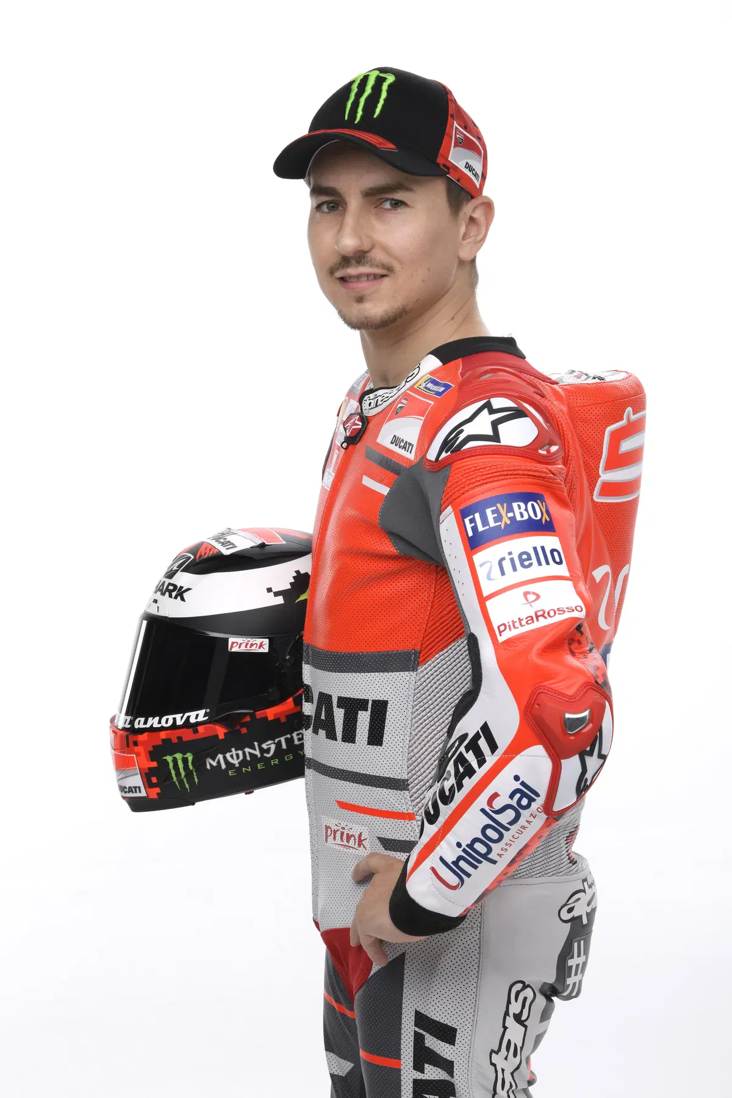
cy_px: 549
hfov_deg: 12.5
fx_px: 3355
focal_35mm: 110
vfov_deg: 18.6
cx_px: 366
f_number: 22
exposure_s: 1/160
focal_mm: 110
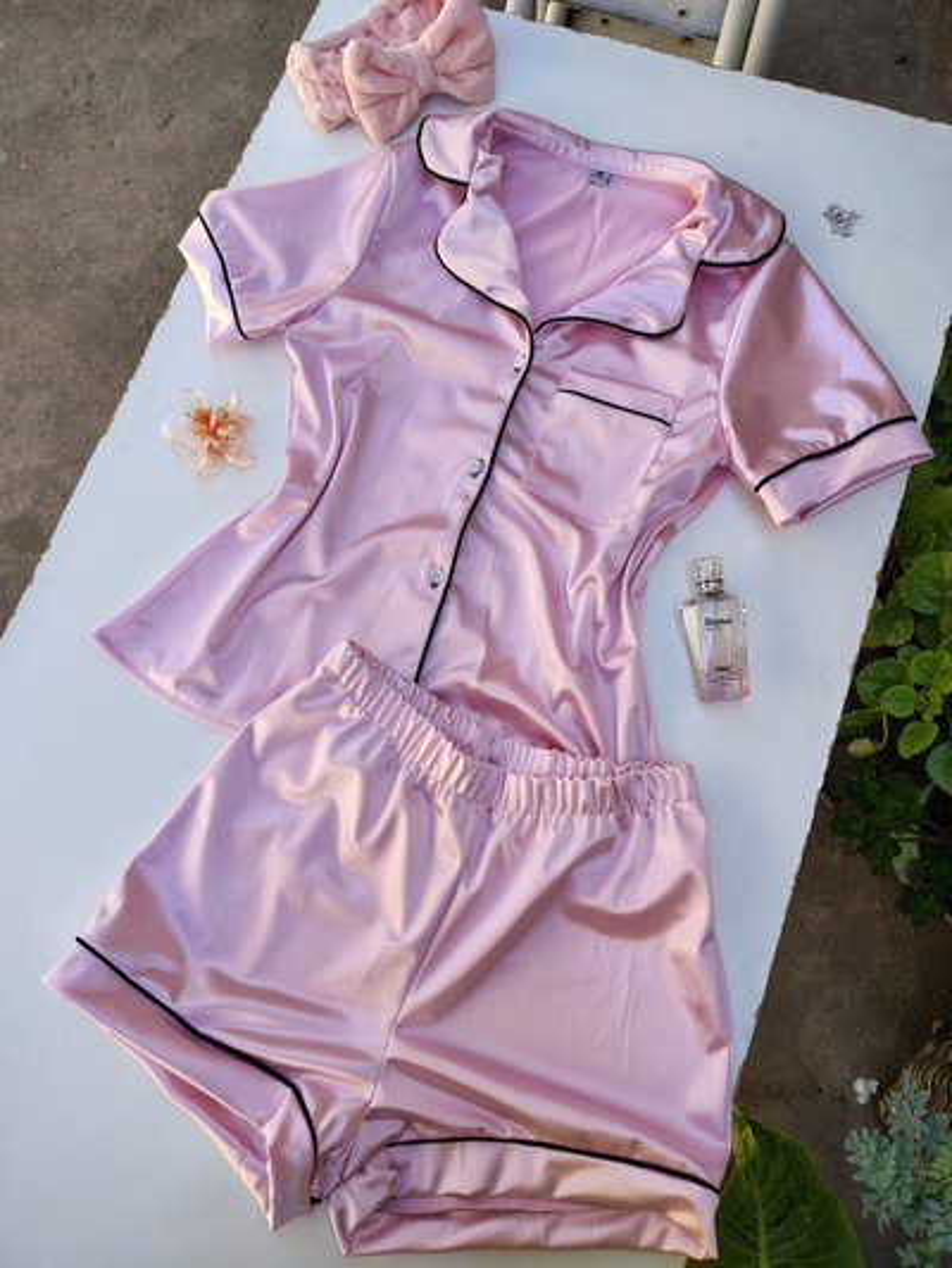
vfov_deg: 71.6
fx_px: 880
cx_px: 476
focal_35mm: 24
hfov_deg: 56.8
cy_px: 634
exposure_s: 1/278
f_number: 1.8
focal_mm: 5.56
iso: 100
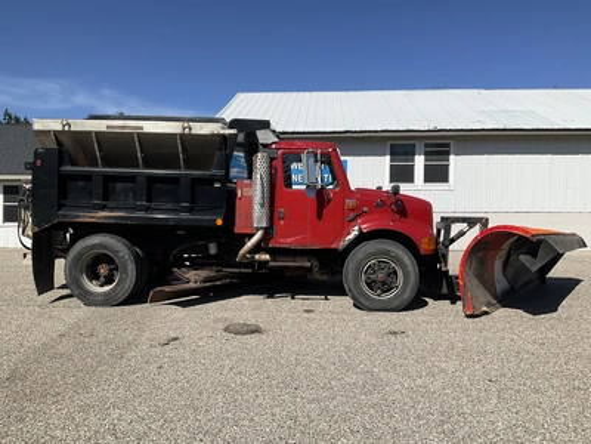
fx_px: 495
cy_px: 222
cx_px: 296
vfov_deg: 48.2
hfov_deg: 61.7
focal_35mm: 29
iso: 25
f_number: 1.8
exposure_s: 1/2801
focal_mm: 3
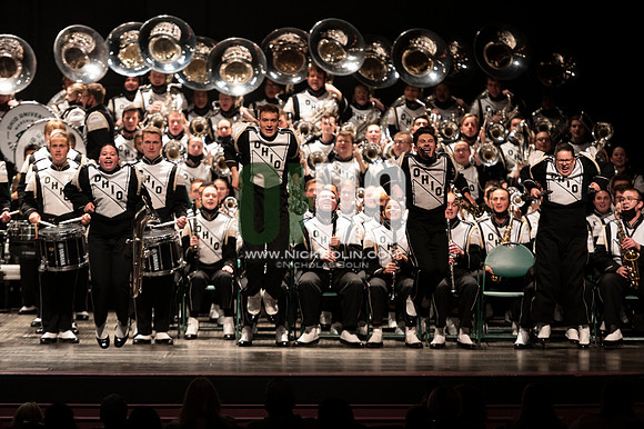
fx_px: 3218
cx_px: 322
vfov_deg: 7.6
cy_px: 214
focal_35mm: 180
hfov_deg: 11.4
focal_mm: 180
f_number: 2.8
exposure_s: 1/500
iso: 2500
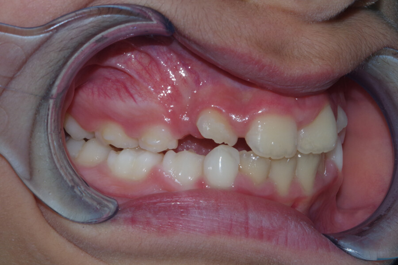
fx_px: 1658
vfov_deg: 9.1
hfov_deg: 13.7
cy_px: 132
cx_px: 199
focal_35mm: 150
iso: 500
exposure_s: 1/180
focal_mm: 100
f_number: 22
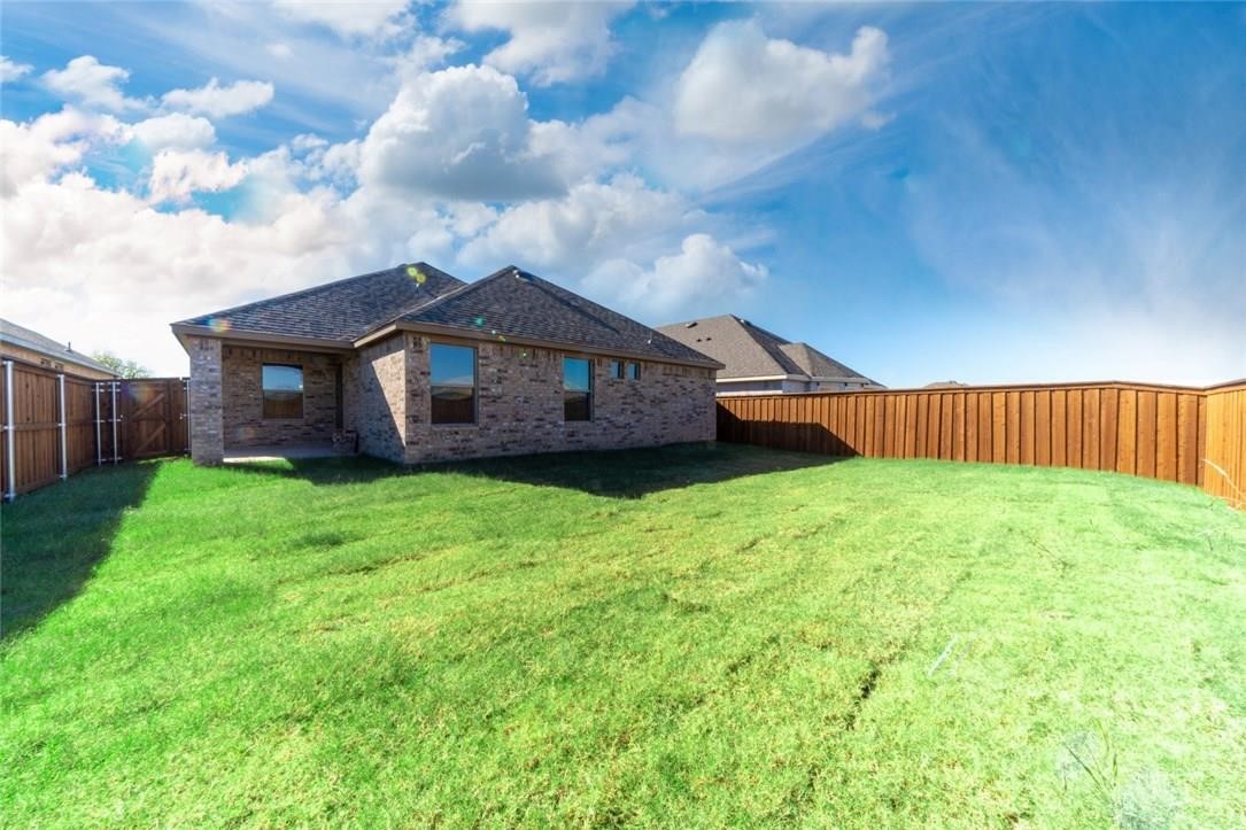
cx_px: 623
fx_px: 415
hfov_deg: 112.6
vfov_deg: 90.0
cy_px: 415
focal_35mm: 12
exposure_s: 1/25
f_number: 22
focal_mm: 12
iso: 100
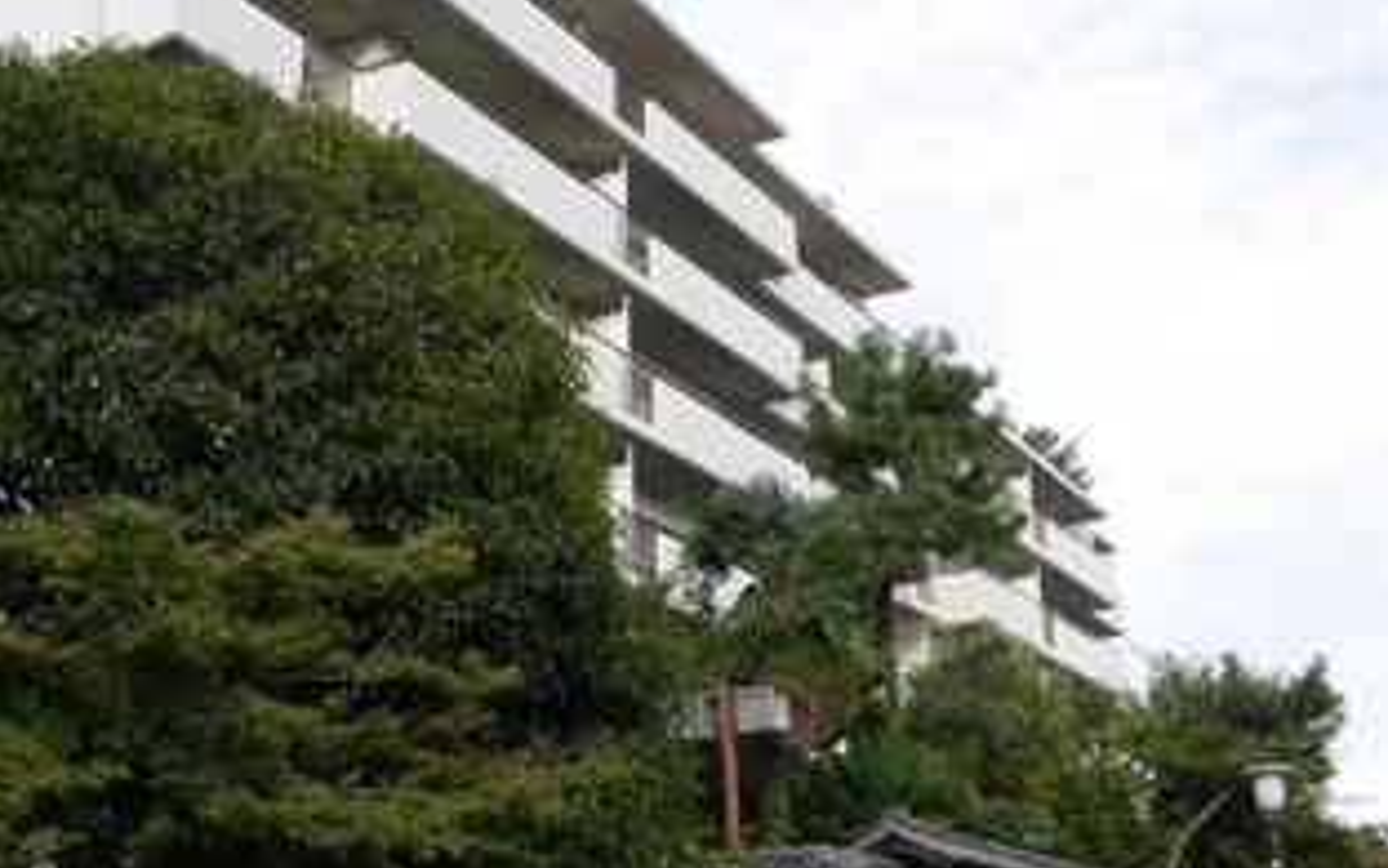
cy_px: 430
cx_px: 472
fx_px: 1854
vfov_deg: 26.3
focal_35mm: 49
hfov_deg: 40.6
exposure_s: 1/200
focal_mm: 12
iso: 200
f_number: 5
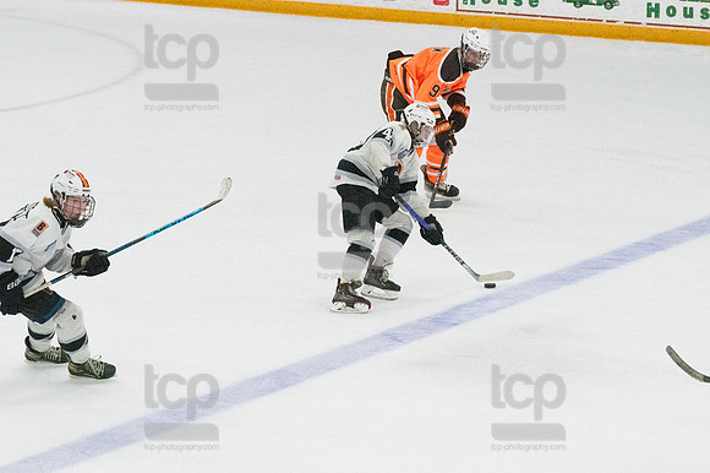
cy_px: 236
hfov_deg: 11.0
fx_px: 3686
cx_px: 355
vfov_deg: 7.3
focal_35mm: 187
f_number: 5
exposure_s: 1/1600
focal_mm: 125
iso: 8000
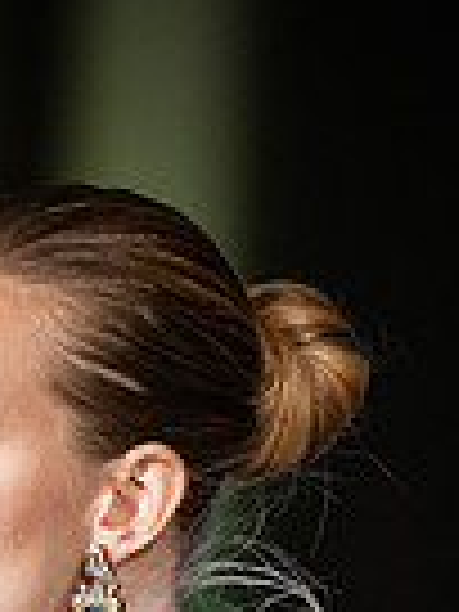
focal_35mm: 638
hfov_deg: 2.3
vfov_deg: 3.1
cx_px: 58
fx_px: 11280
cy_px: 994
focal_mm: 200
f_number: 2.8
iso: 2500
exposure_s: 1/800
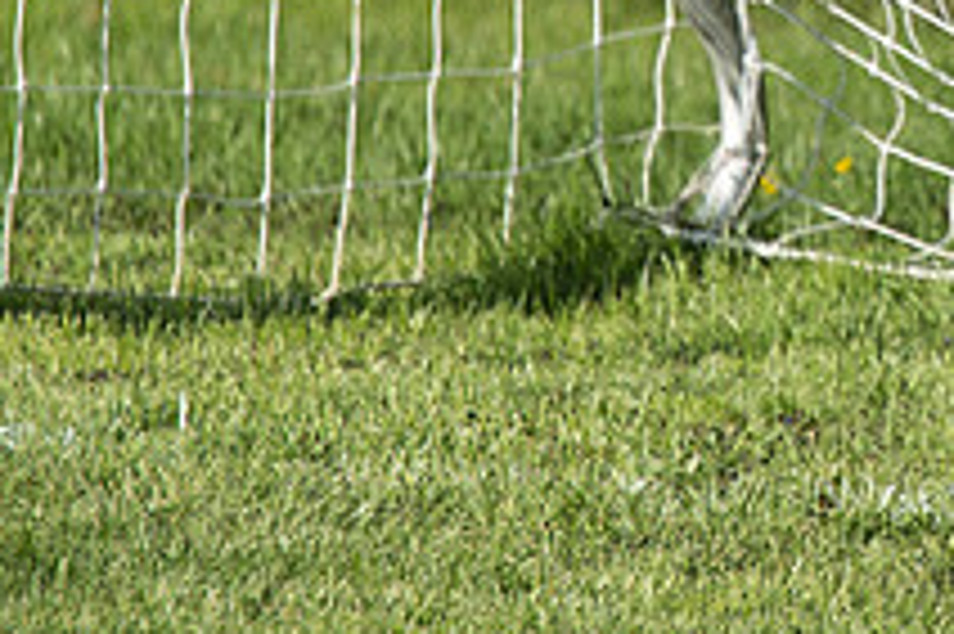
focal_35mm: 1323
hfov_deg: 1.6
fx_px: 35031
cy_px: -209
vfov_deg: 1.0
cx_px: 999
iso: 1000
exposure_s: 1/2500
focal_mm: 400
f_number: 7.1
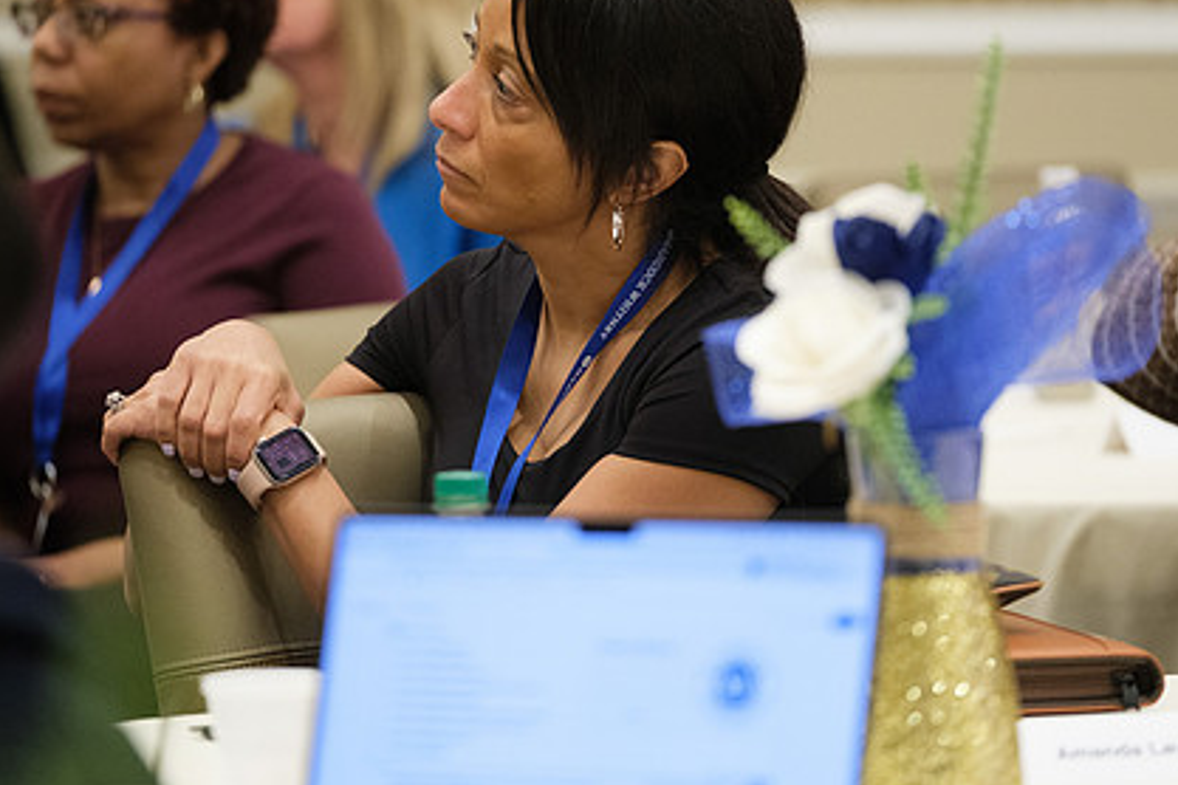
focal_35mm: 281
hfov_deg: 7.3
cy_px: 278
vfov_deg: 4.9
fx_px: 9194
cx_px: 588
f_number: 2.8
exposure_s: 1/160
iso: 3200
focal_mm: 134.4
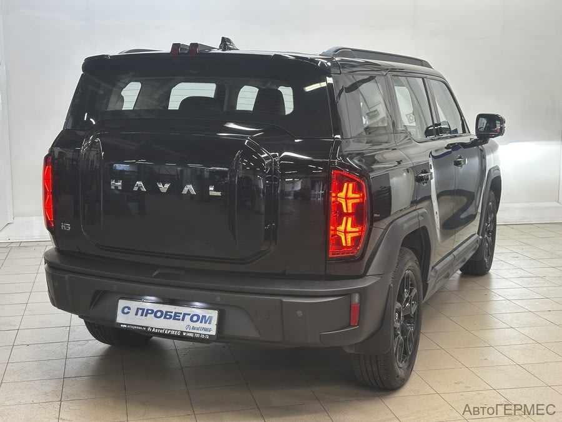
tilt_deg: -9.1
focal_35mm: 48
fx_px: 779
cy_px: 211
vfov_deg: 30.3
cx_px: 281
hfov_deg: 39.7
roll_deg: -0.7
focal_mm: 6.86
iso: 160
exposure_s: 1/48
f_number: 1.78
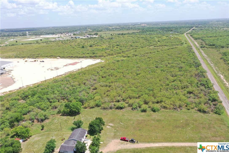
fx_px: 178
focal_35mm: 28
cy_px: 76
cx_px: 114
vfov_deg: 46.4
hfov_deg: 65.5
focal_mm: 10.26
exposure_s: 1/320
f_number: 5.6
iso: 100
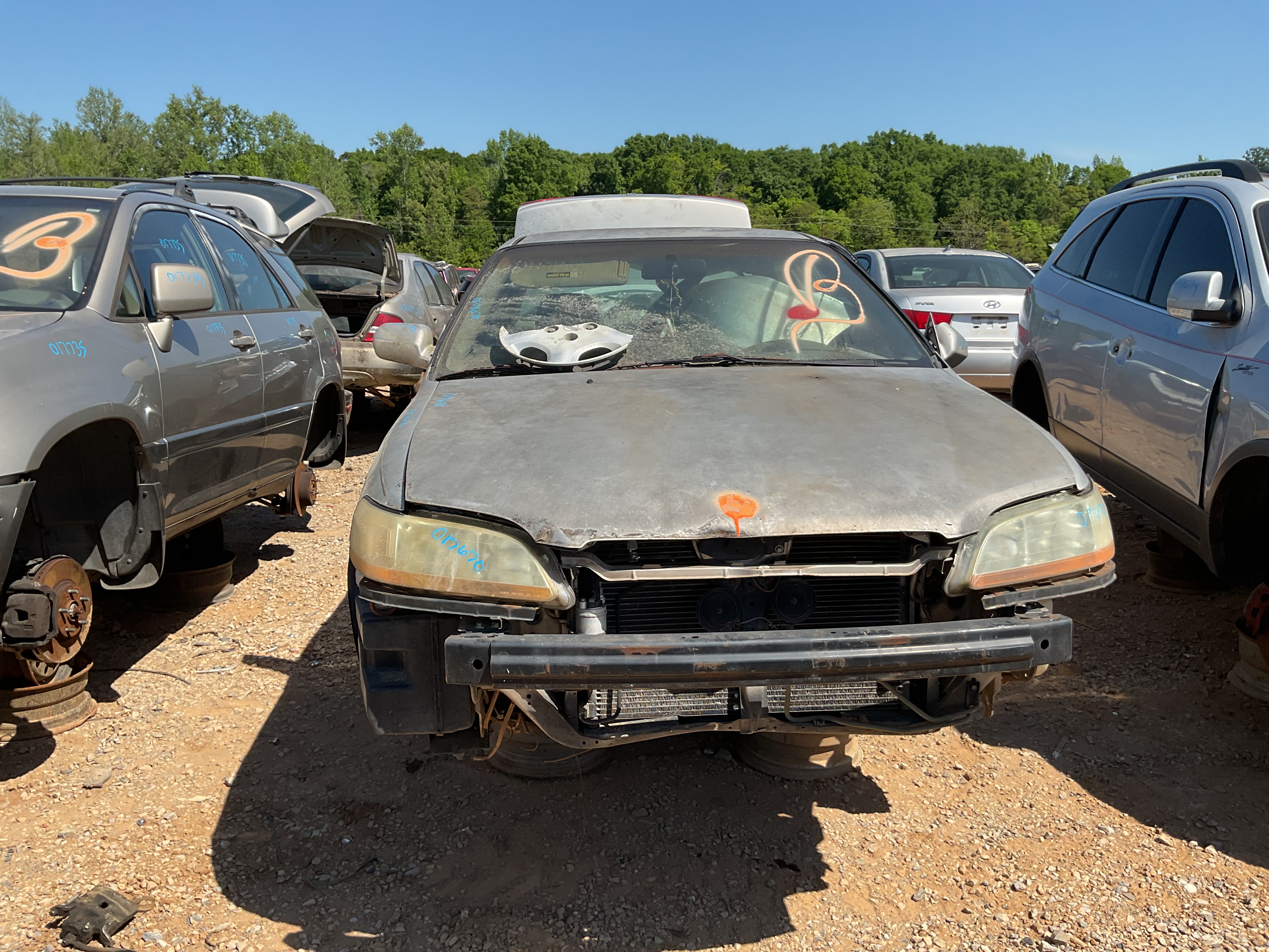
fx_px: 1063
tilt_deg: -12.0
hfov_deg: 61.7
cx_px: 634
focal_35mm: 29
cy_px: 476
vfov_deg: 48.2
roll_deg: +2.7
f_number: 1.8
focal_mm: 3
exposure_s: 1/1730
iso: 16
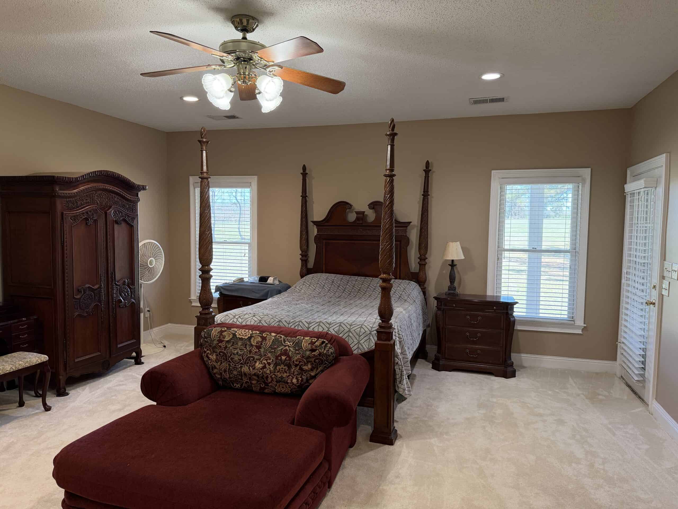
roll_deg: +0.5
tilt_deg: -3.9
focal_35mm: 24
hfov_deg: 71.6
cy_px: 254
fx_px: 470
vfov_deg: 56.8
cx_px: 339
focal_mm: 6.76
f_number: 1.78
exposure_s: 1/120
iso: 250
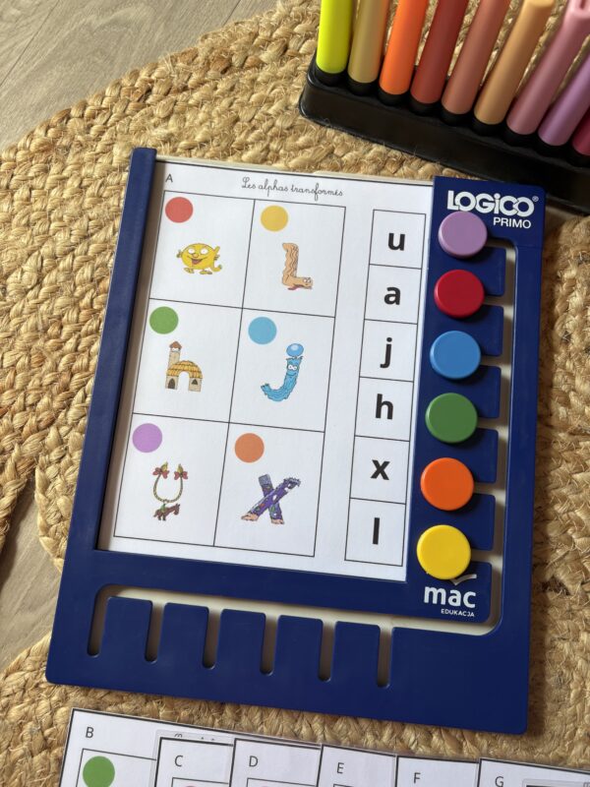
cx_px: 295
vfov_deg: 67.3
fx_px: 591
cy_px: 394
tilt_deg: -78.7
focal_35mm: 26
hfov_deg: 53.1
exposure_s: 1/122
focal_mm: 5.96
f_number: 1.6
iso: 64
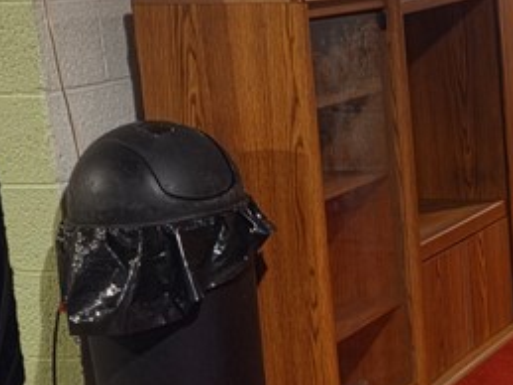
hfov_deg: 18.8
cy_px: 187
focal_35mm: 91
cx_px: 784
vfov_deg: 16.2
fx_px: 1348
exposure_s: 1/13.4
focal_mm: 5.4
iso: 400
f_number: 1.8
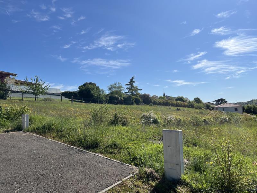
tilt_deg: +3.4
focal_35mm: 26
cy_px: 96
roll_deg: +2.8
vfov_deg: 53.1
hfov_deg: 67.3
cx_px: 128
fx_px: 193
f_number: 1.6
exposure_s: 1/6173
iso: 50
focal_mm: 5.1
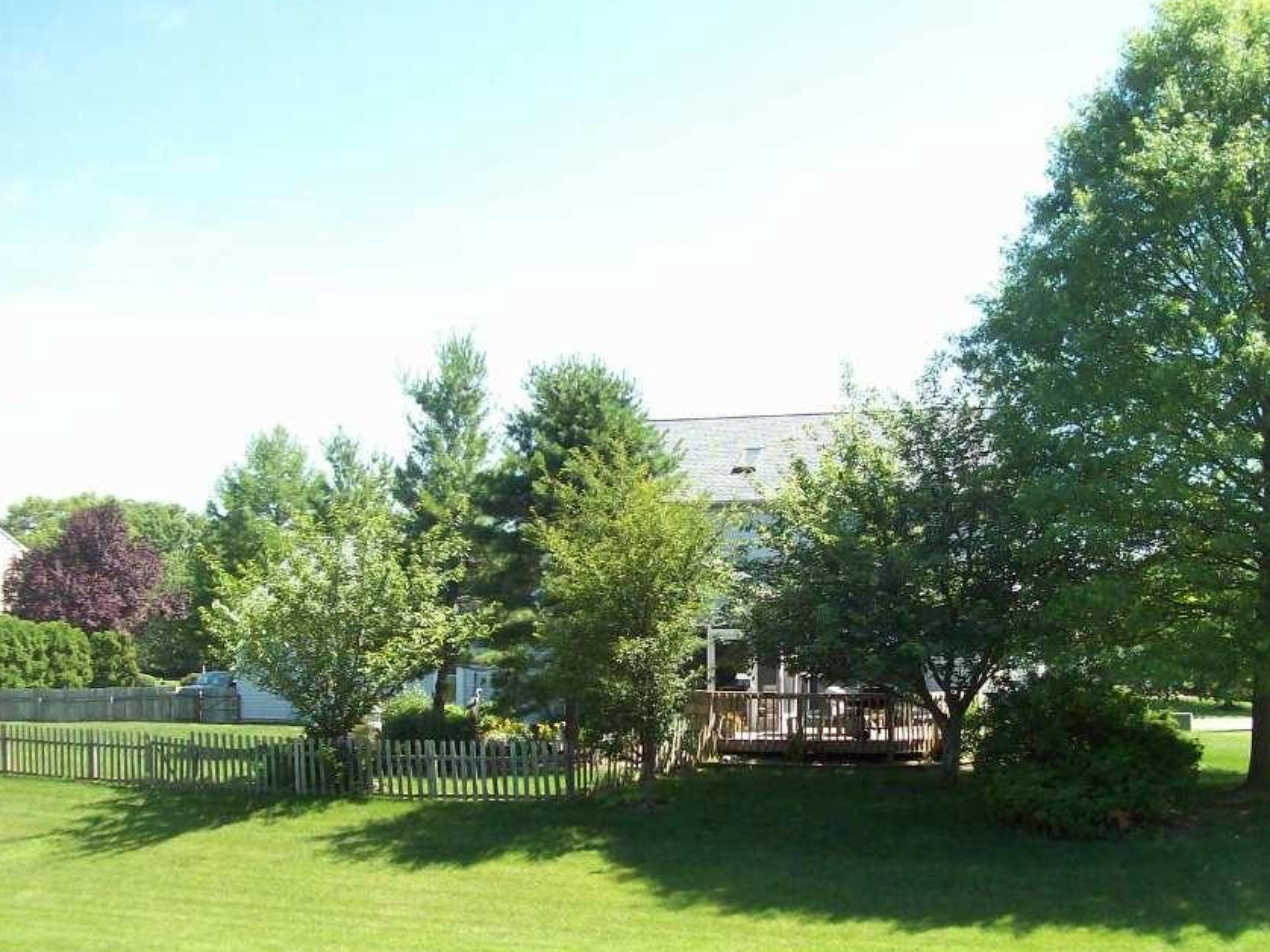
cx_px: 705
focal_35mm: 44
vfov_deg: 32.8
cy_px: 559
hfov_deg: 42.9
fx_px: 1614
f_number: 2.7
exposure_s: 1/458
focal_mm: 6
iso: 80
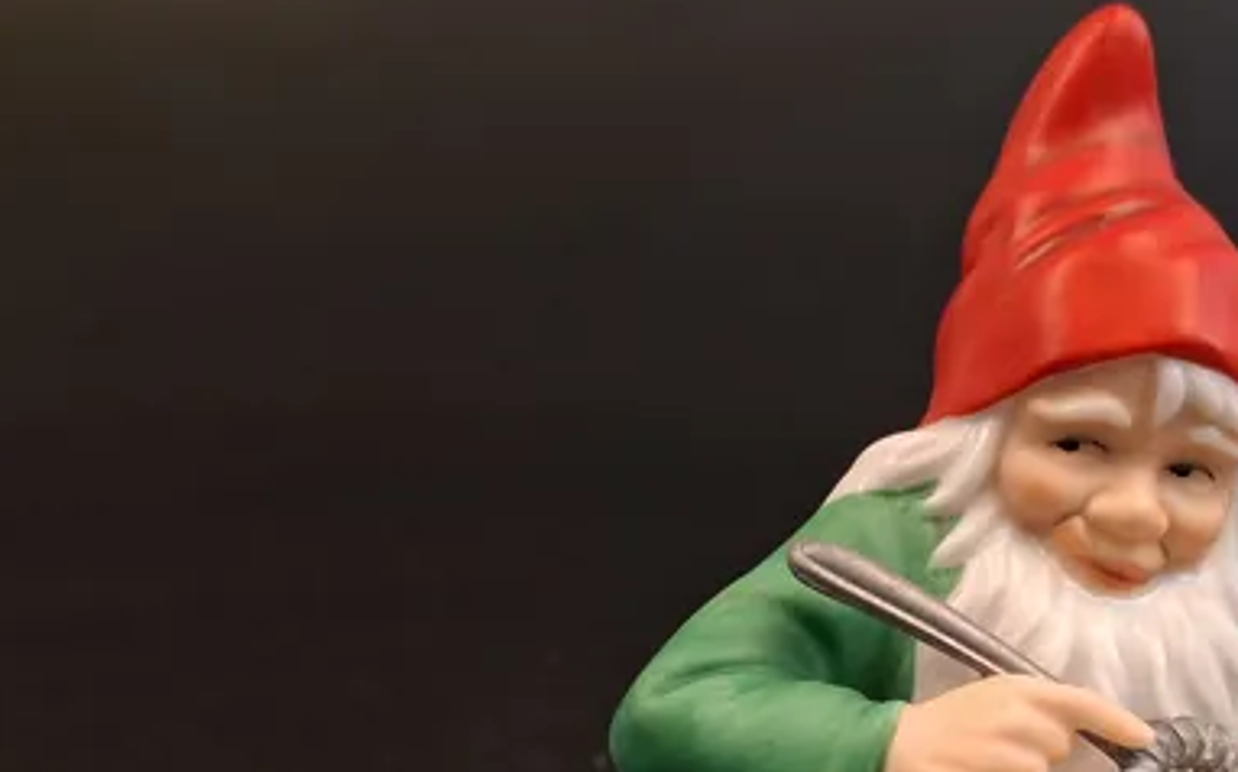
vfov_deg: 20.9
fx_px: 2023
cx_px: 1053
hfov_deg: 32.7
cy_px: 762
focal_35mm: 60
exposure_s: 1/50
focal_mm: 4
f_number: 1.8
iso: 250
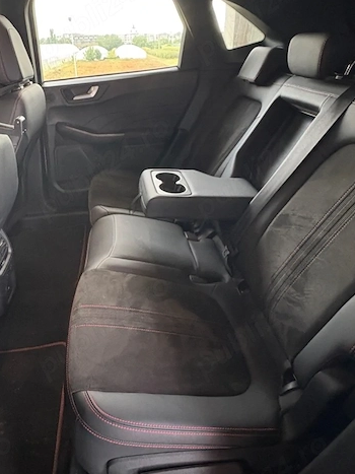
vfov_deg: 71.0
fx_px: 328
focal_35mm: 24
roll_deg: +1.9
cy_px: 193
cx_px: 144
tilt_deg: -23.3
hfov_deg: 56.4
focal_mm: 2.22
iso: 1000
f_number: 2.2
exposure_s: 1/32
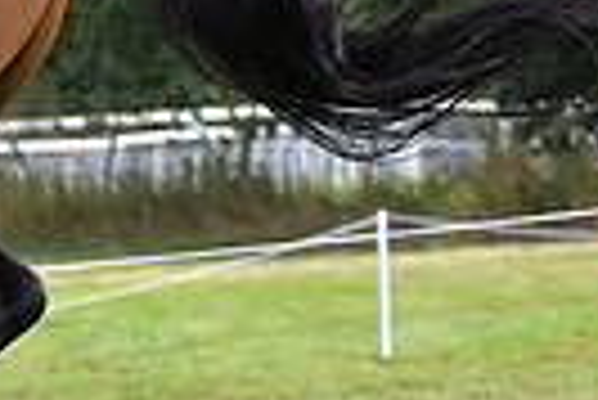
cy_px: 92
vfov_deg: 3.0
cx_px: -620
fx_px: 7516
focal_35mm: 452
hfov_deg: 4.5
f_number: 5.6
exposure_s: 1/1250
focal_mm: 104
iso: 800
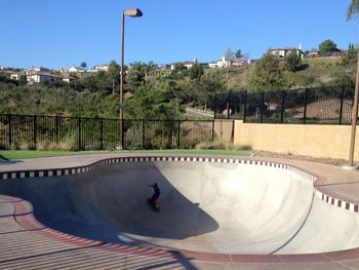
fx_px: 498
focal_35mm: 48
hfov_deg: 39.6
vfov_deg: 30.1
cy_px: 179
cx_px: 198
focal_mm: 4.28
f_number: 2.4
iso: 50
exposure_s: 1/1493
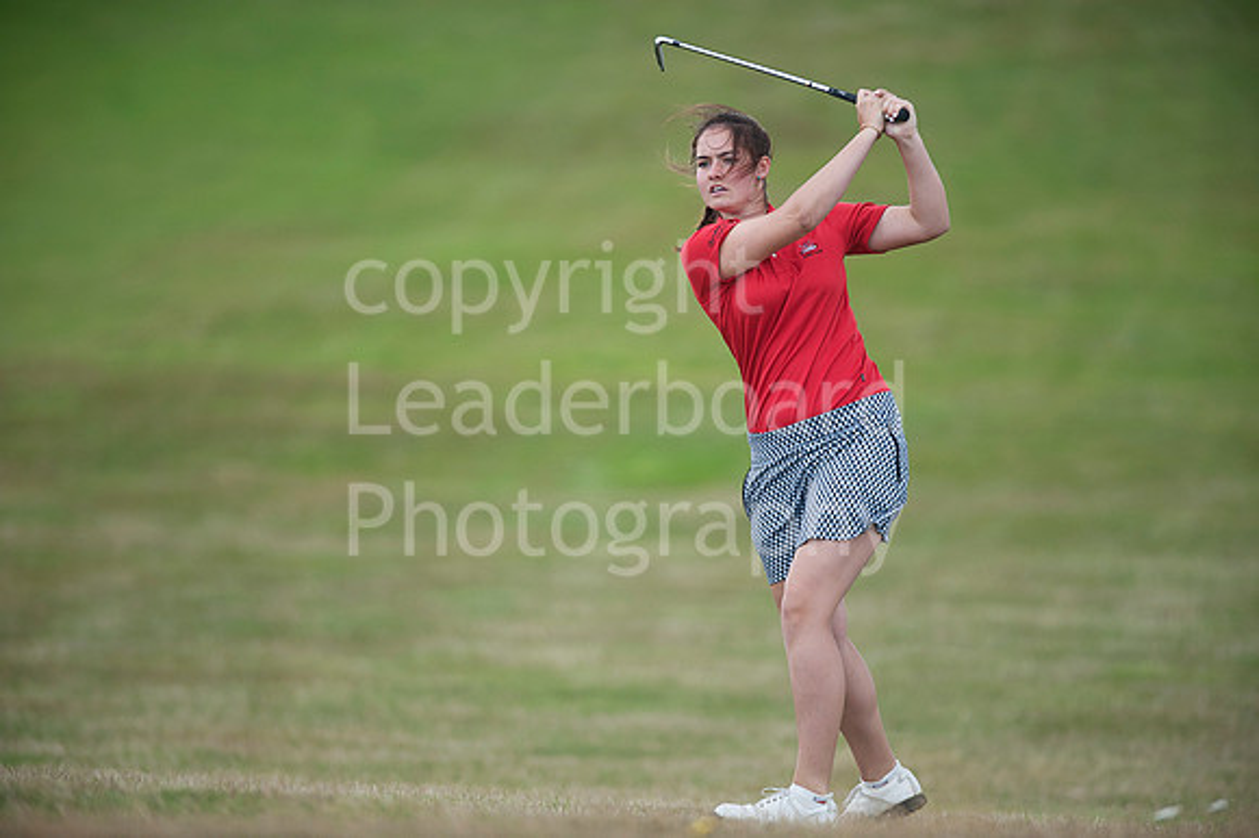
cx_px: 630
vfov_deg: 4.6
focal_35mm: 300
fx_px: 10485
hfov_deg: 6.9
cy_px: 419
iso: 400
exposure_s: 1/1600
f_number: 4
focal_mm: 300
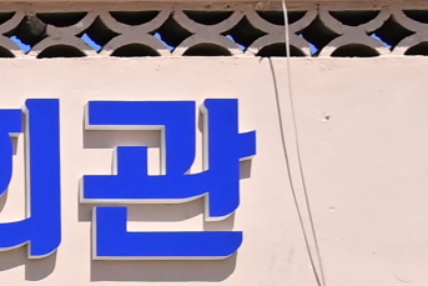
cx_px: -771
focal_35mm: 182
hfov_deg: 9.4
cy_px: 855
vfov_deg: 6.8
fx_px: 2165
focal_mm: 24
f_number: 10
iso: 640
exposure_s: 1/800
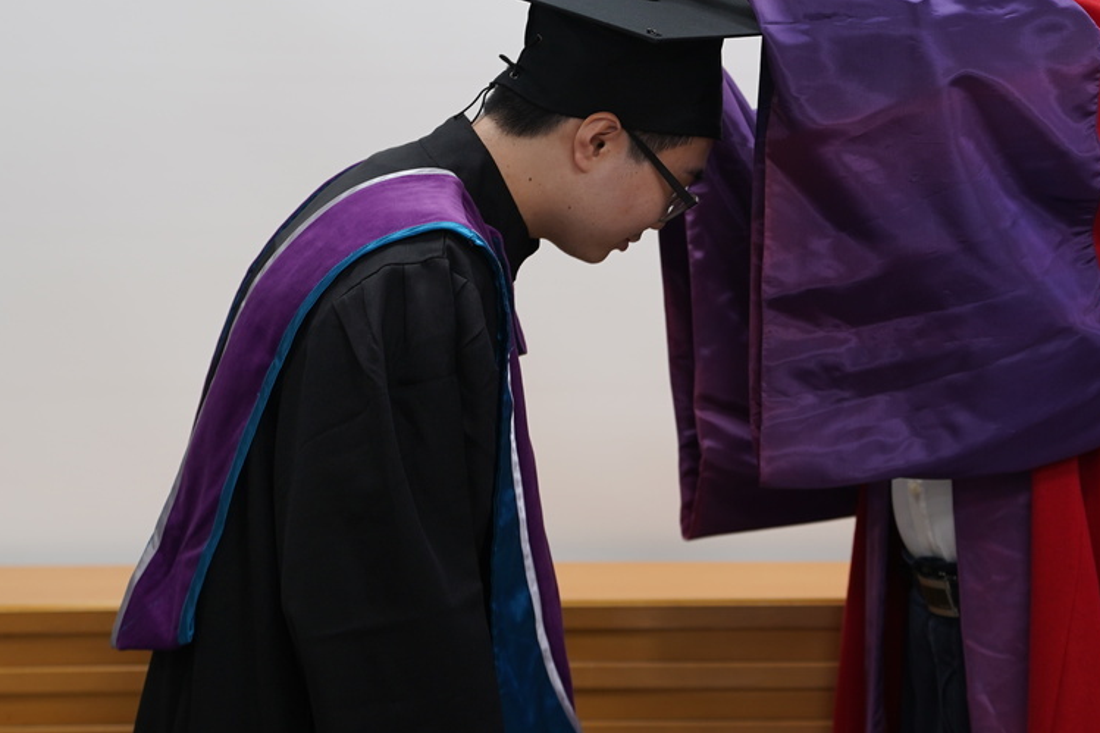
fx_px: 3330
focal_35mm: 109
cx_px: 814
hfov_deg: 18.6
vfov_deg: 12.5
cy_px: 156
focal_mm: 51
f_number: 2.8
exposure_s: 1/60
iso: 160
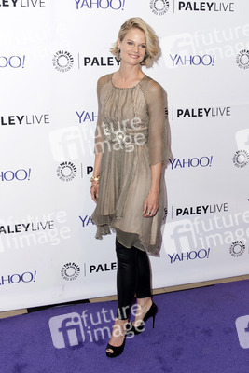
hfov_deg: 42.4
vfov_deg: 60.3
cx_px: 124
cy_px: 186
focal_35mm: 31
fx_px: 321
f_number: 4
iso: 400
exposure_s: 1/320
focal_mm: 31
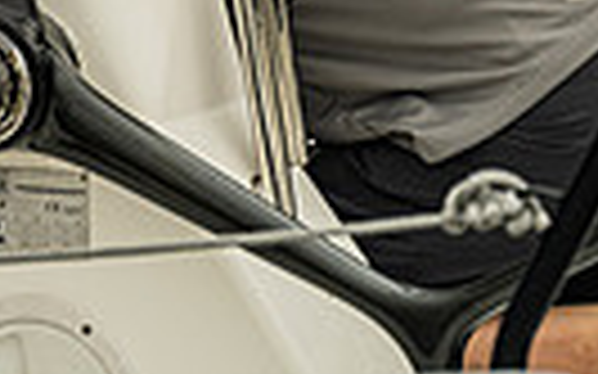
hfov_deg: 3.9
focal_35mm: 534
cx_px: -319
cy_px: -484
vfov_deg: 2.4
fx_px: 8699
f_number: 6.3
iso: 320
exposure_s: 1/500
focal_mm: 120
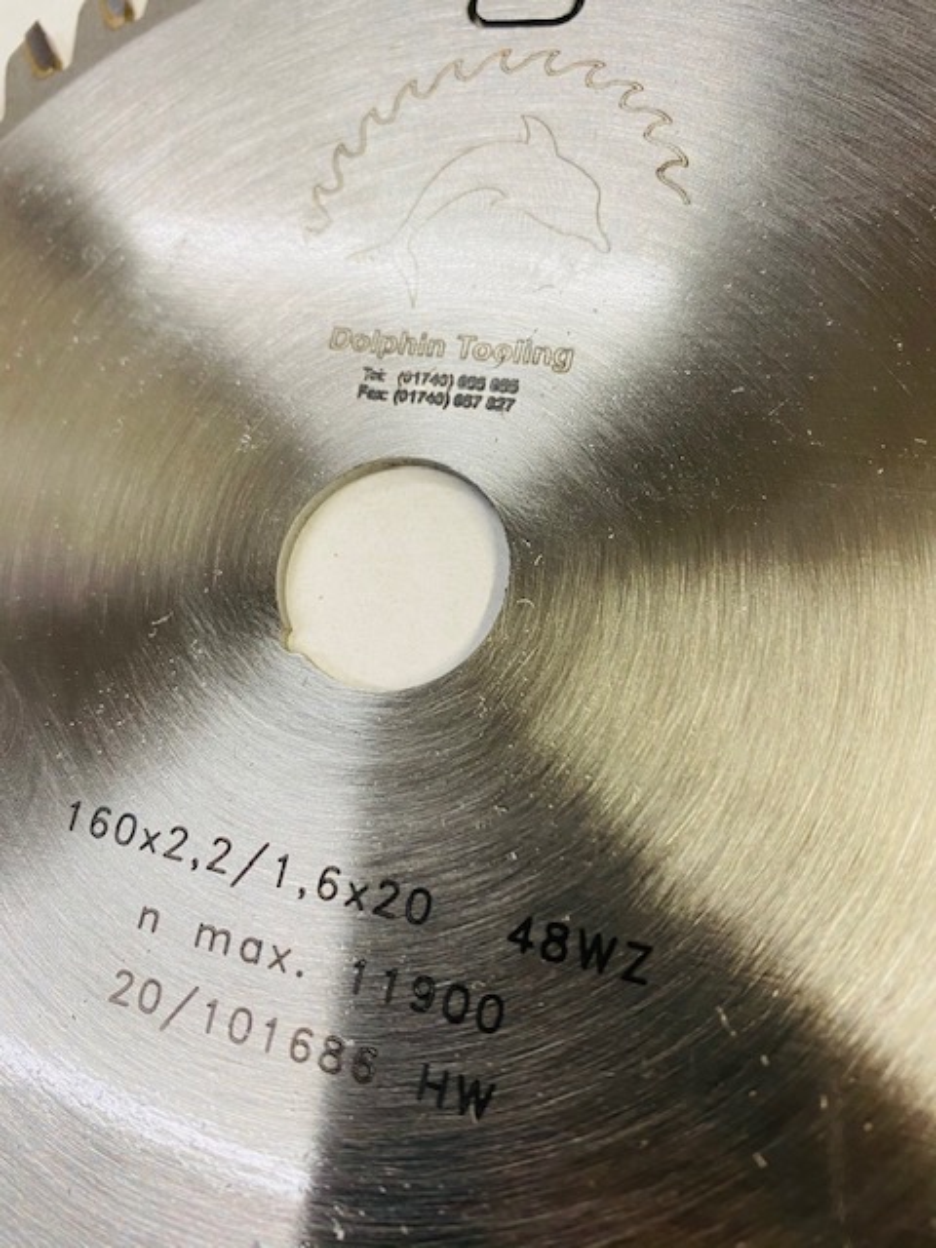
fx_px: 937
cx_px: 468
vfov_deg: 67.3
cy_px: 624
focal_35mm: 26
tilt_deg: -69.4
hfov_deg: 53.1
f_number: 1.8
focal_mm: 4.25
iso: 64
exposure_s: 1/50
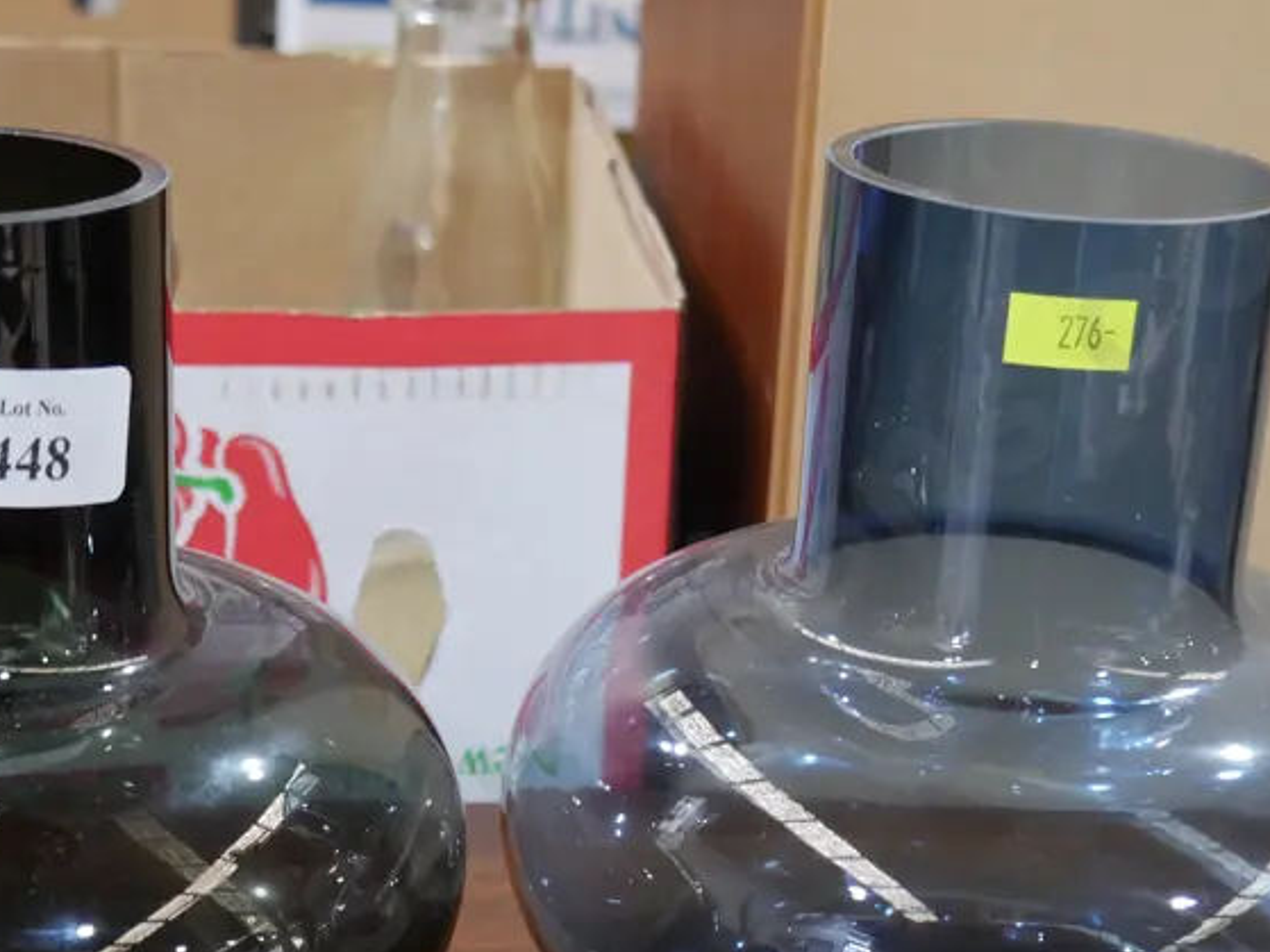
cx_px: 548
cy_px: 760
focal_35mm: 77
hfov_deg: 25.3
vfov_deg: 18.9
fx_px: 2824
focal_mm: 21
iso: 1600
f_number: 4.6
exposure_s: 1/60
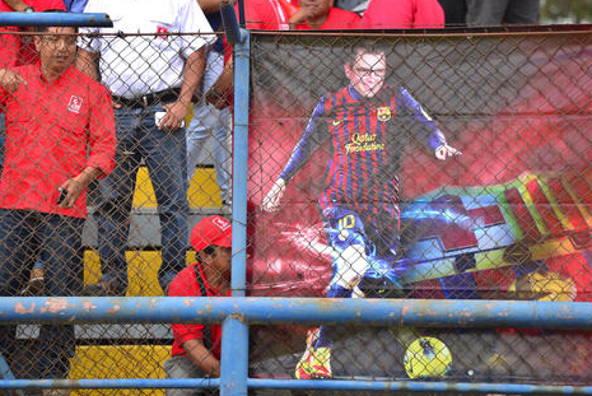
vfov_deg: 6.4
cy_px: 196
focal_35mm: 215
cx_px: 295
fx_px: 3539
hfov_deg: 9.6
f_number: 3.2
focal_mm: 200
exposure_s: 1/200
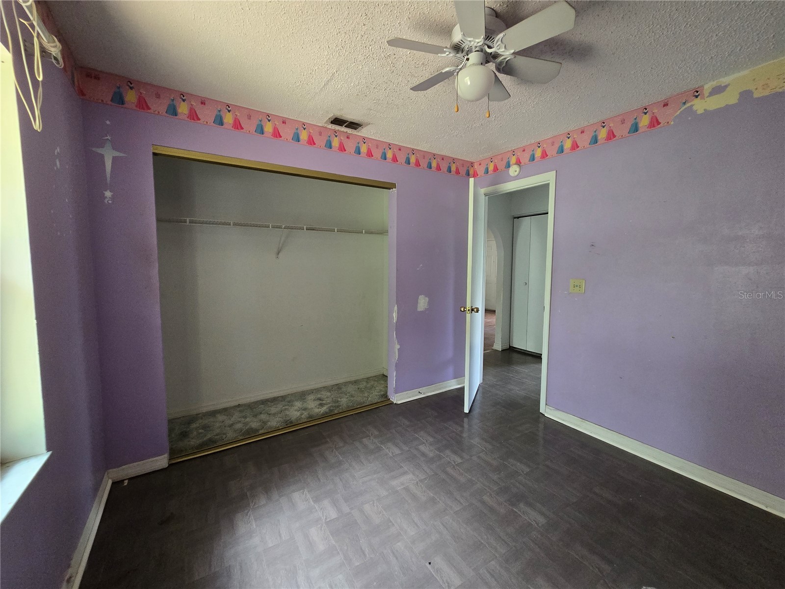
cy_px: 294
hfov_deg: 106.2
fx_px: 295
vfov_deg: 89.9
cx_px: 392
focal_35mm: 13
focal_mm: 2.2
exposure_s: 1/60
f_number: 2.2
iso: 500
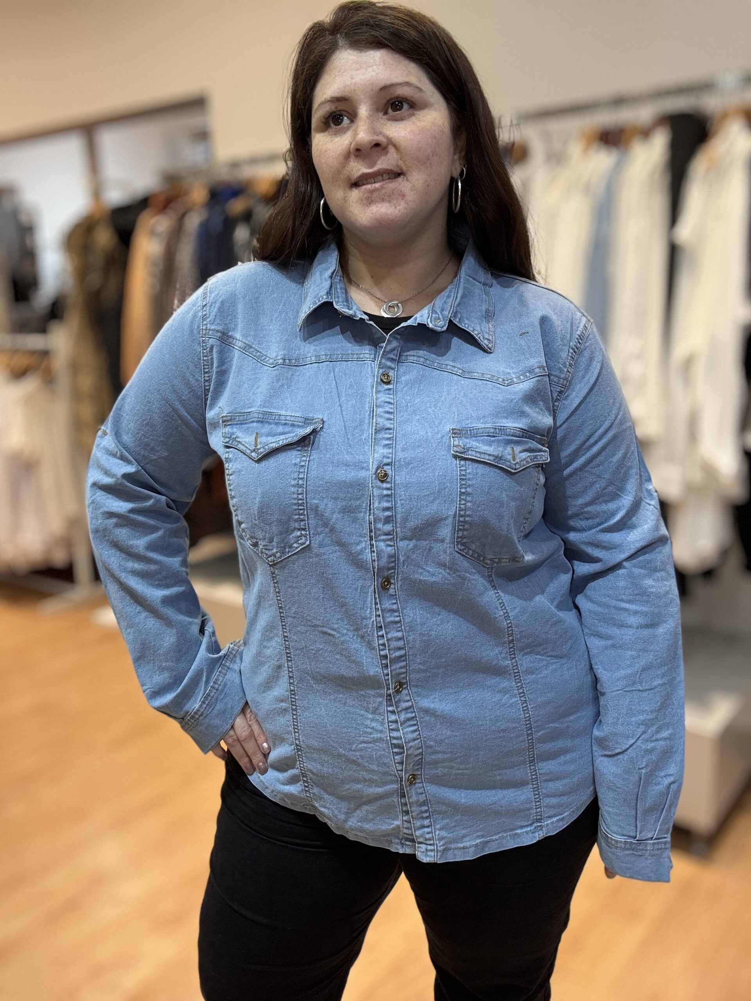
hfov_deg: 46.8
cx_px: 376
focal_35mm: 30
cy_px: 500
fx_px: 868
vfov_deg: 60.0
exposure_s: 1/50
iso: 100
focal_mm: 2.69
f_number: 1.9
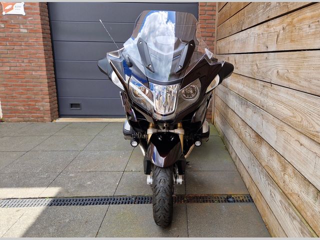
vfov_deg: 58.9
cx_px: 160
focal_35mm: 23
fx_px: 213
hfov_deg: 73.9
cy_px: 120
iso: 50
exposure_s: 1/306
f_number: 1.8
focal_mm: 5.4
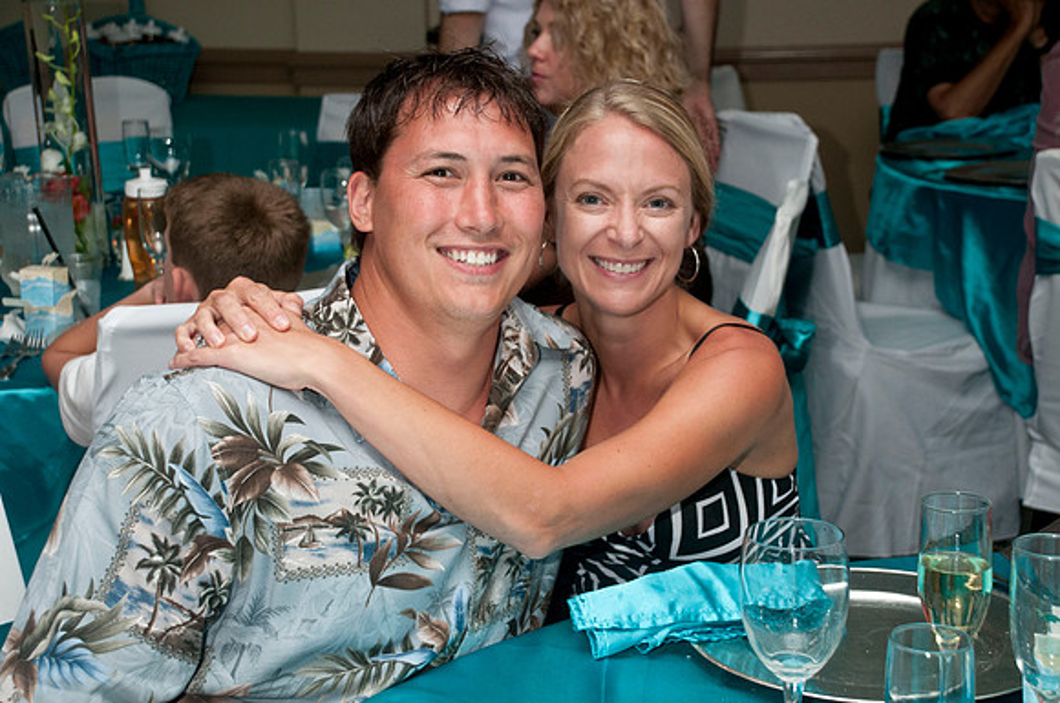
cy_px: 352
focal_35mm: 66
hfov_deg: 30.6
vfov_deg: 20.6
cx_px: 530
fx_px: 1941
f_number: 5.6
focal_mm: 44
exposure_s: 1/160
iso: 400
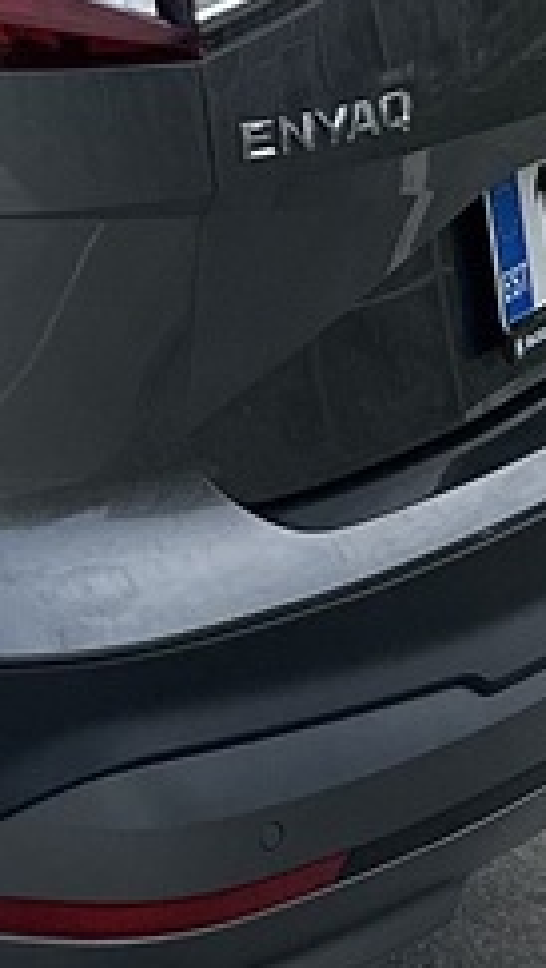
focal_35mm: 172
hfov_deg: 6.3
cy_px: -518
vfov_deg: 11.9
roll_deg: -0.6
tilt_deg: -5.8
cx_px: -1243
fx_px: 4419
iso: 80
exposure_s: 1/7576
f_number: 1.78
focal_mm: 6.86
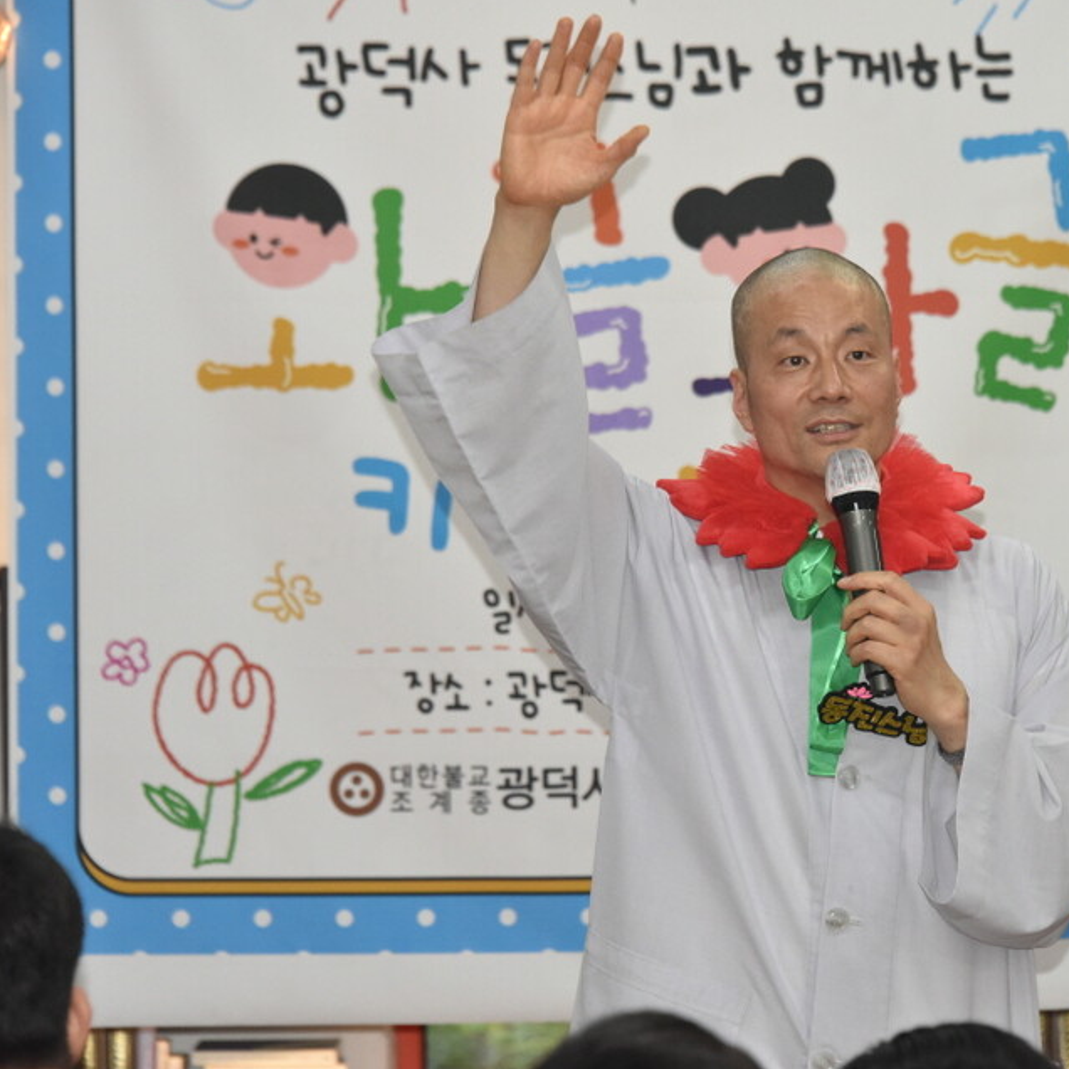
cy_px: 533
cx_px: 630
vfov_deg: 7.6
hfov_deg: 7.6
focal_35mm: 231
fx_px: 8071
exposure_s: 1/250
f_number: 7.1
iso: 3200
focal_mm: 180
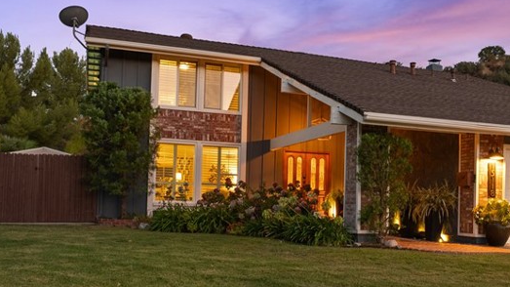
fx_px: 554
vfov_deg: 28.9
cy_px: 184
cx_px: 318
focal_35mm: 41
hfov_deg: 48.9
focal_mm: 20
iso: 100
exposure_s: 10
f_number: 9
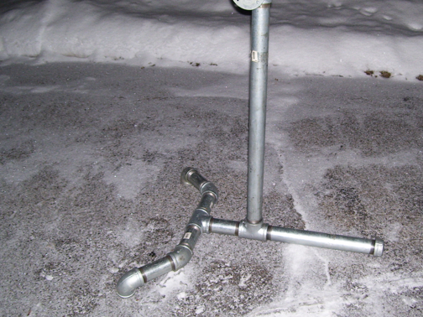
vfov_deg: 30.8
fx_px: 574
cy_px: 136
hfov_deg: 40.3
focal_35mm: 47
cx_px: 253
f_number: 2.7
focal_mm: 6
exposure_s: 1/60
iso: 125
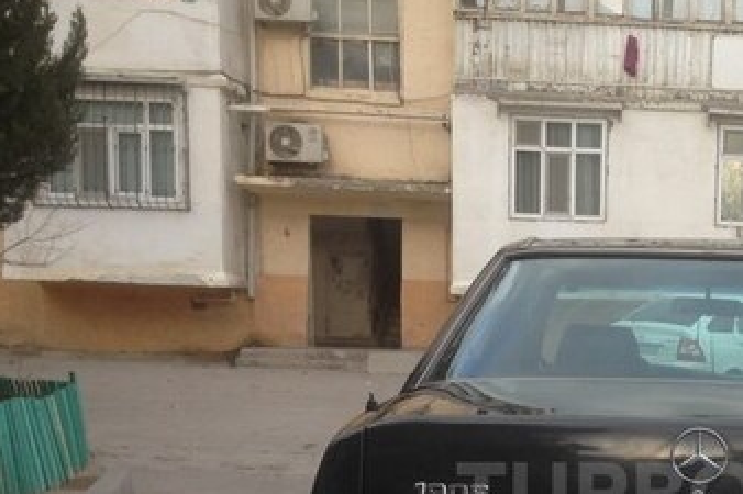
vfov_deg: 19.7
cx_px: 681
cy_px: 495
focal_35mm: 67
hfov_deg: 28.8
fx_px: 1382
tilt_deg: -8.3
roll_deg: -2.8
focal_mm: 4.12
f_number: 2.4
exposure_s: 1/127
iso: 50
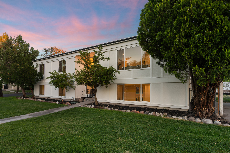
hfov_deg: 88.5
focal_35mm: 18
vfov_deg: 65.9
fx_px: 118
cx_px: 115
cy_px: 76
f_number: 7.1
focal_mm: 18.5
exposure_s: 1/8
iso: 400
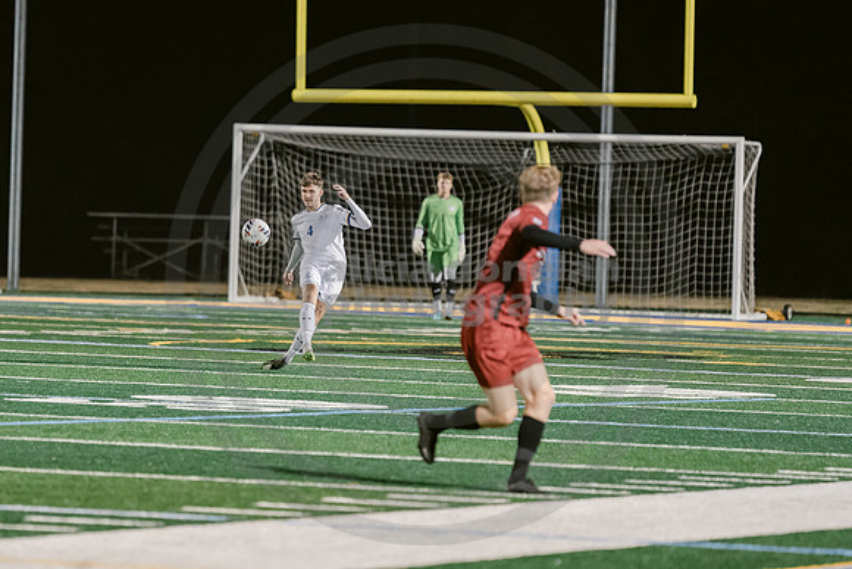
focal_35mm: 342
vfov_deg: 4.0
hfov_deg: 6.0
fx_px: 8105
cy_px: 238
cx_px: 298
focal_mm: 200
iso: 2500
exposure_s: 1/500
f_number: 2.8
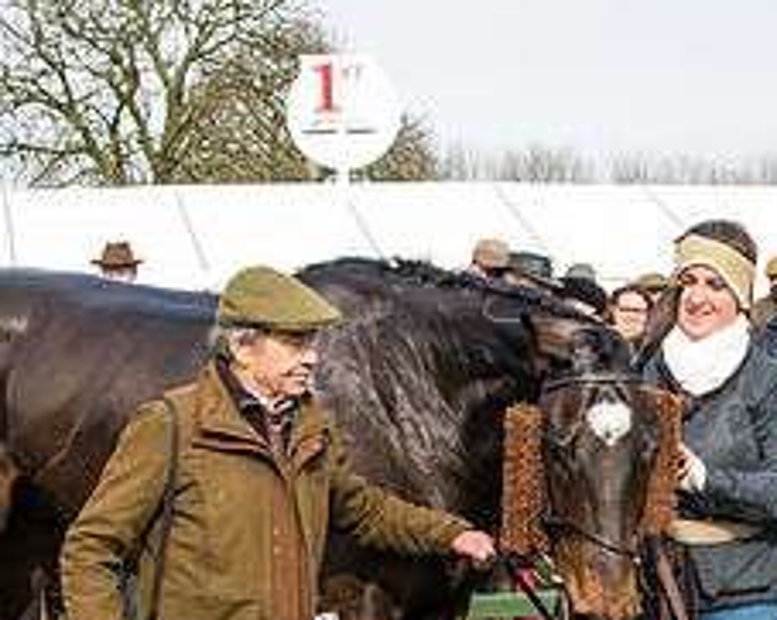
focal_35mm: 99
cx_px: 620
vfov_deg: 15.4
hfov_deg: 19.2
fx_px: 2274
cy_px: 479
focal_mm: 34
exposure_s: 1/400
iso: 400
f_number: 5
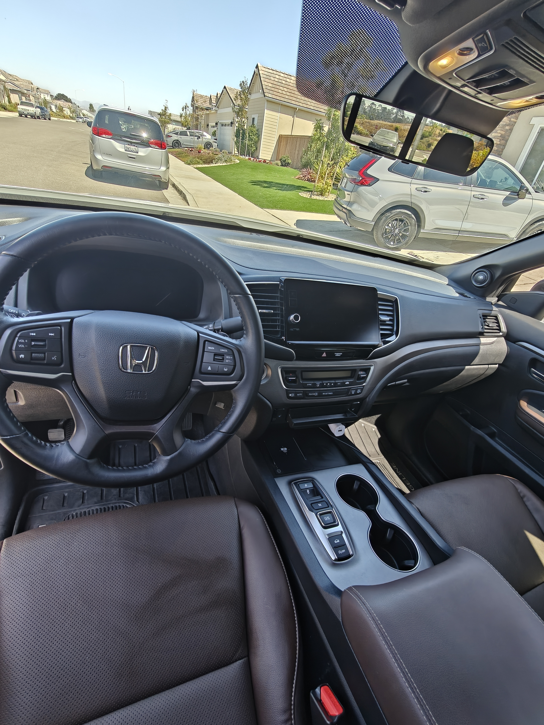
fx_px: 314
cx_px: 272
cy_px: 362
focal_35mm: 15
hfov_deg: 81.7
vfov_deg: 98.2
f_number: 2
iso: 500
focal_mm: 2.3
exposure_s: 1/100
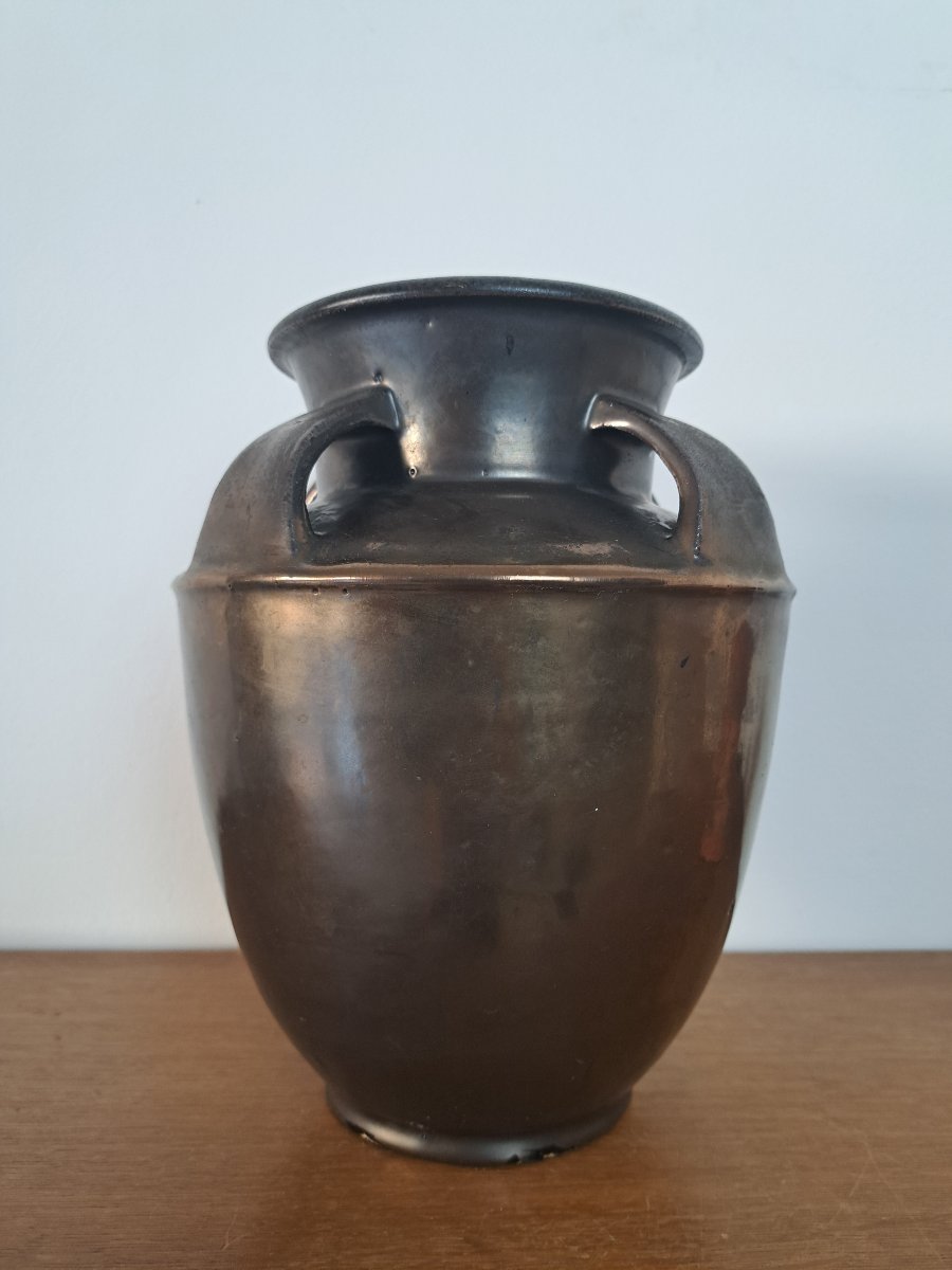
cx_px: 476
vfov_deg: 71.6
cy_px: 635
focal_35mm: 24
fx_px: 880
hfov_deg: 56.8
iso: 80
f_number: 1.8
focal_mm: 5.23
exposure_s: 1/50
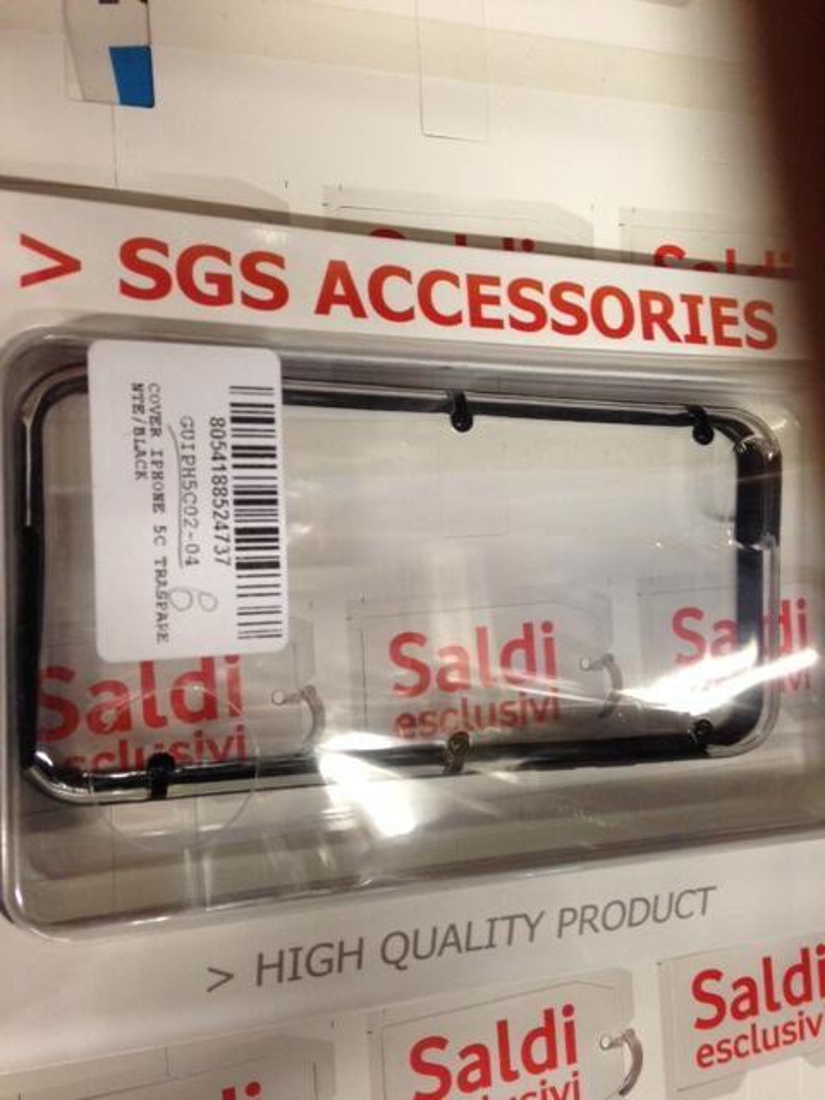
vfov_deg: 55.4
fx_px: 1049
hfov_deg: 42.9
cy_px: 550
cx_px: 412
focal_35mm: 33
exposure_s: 1/20
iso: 200
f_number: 2.4
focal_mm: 4.12
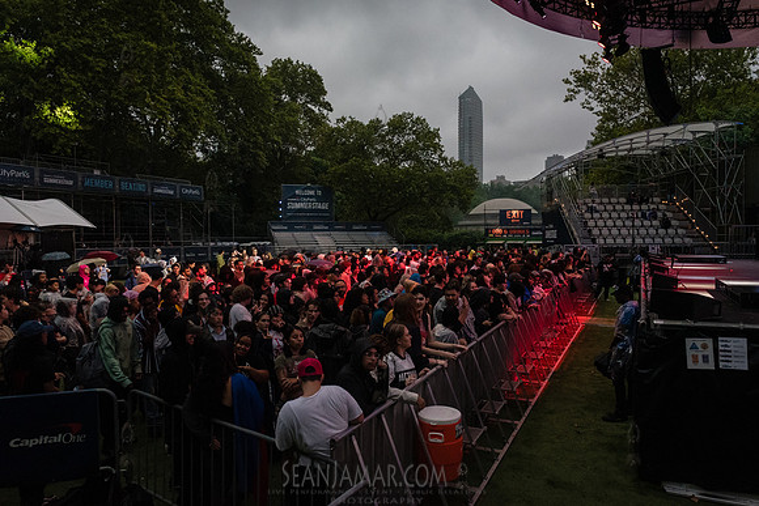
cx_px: 380
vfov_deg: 50.5
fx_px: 537
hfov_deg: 70.5
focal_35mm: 25
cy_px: 253
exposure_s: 1/1600
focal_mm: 24
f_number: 3.5
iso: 5000
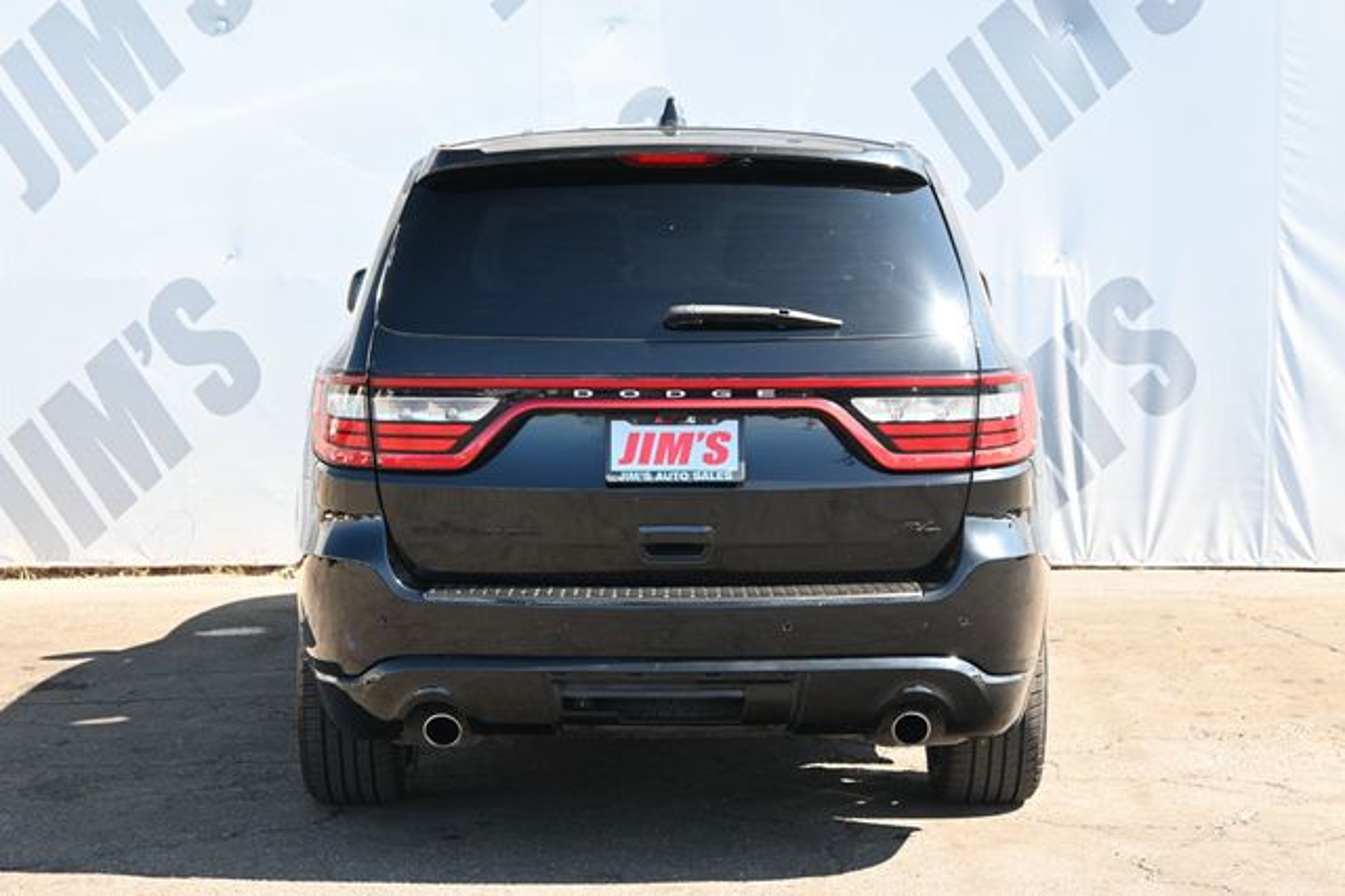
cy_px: 448
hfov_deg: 28.1
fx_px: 2688
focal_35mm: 72
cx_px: 672
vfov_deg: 18.9
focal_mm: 48
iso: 400
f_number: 6
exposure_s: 1/160
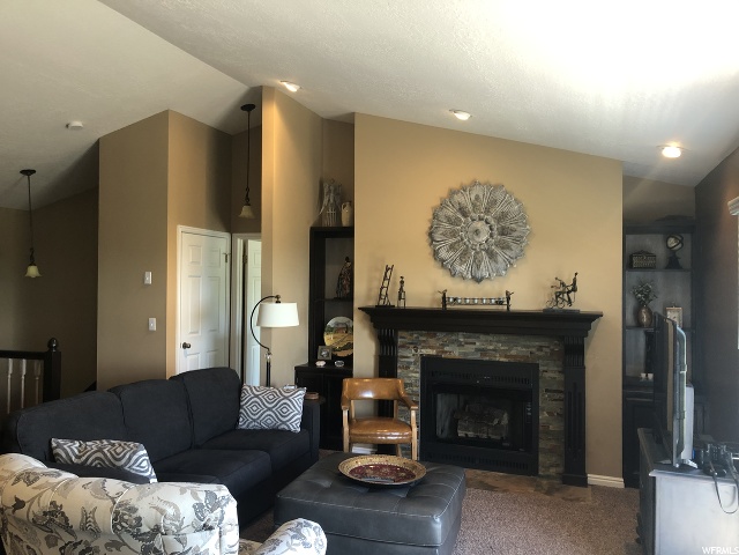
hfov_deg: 63.4
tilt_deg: +1.6
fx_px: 598
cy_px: 278
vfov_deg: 49.7
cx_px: 370
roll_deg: +0.2
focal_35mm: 28
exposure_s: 1/20
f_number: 1.8
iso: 40
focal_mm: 4
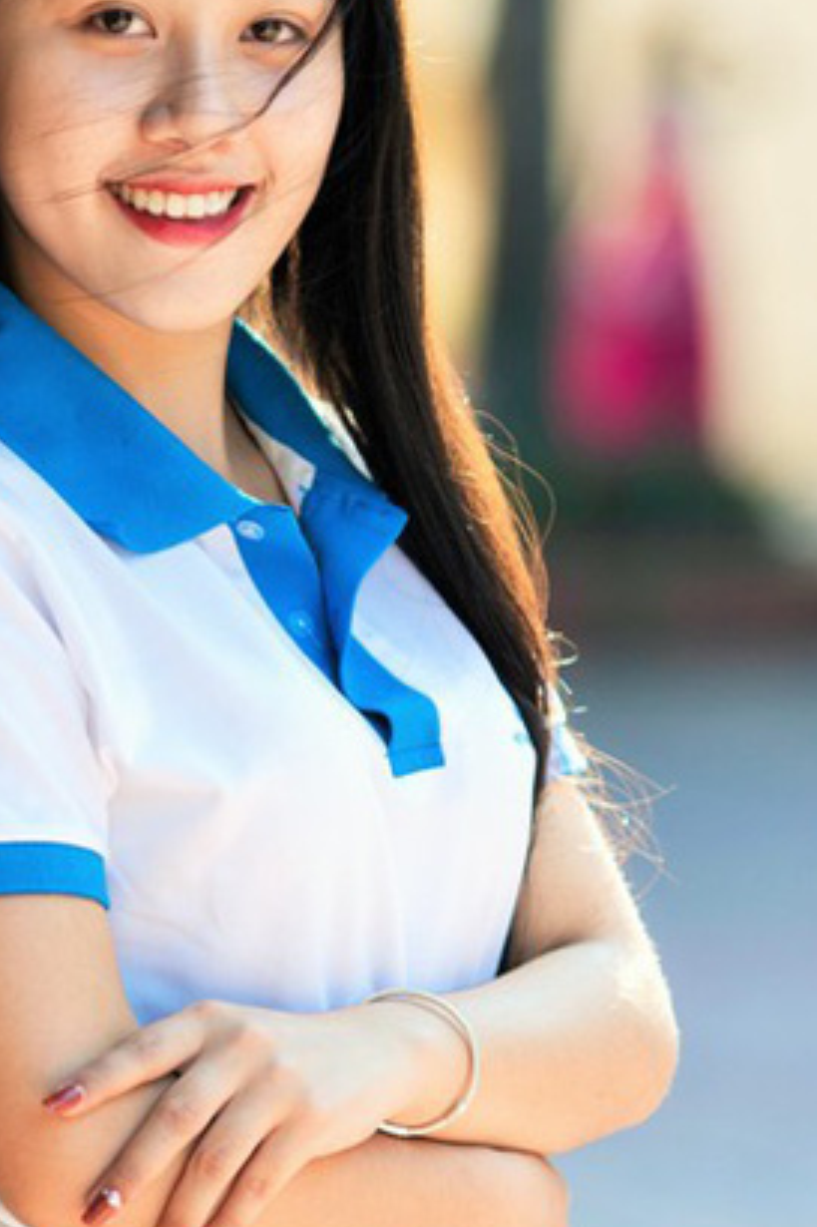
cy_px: 865
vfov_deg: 6.5
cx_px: 63
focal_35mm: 316
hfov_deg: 4.3
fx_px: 10765
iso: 250
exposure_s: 1/400
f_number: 2.8
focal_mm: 135
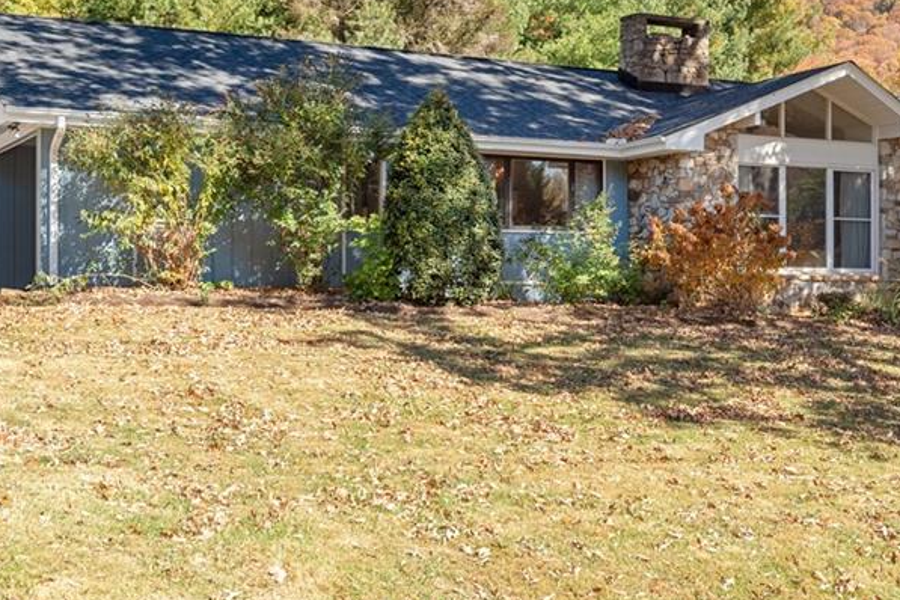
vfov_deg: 22.2
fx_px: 1500
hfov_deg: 33.0
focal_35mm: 60
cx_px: 618
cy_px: 97
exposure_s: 1/1000
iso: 320
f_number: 7.1
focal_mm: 35
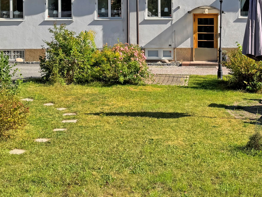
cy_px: 0
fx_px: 416
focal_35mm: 55
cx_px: 181
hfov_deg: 34.5
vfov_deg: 25.3
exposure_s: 1/2710
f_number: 1.78
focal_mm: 6.76
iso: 80
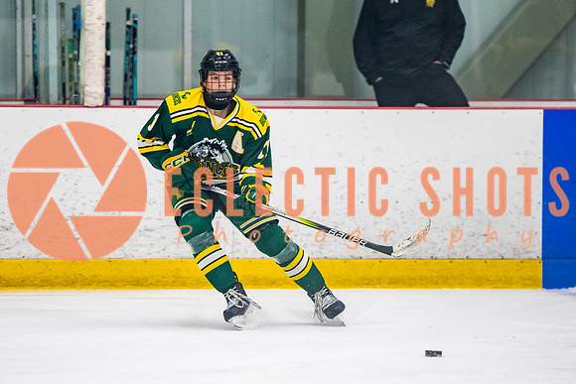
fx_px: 4734
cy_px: 201
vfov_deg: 4.6
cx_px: 245
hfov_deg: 7.0
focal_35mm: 296
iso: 2500
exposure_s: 1/640
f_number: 3.2
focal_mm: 180
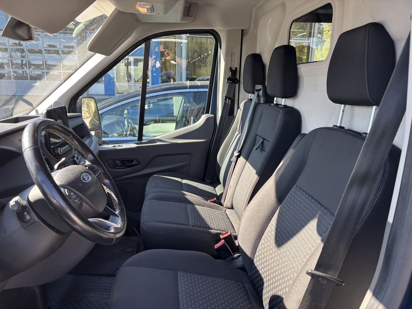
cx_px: 206
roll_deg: -1.8
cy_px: 154
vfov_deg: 53.1
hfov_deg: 67.3
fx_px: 309
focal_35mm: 26
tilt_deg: -13.7
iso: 40
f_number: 1.6
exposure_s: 1/163
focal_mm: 5.96
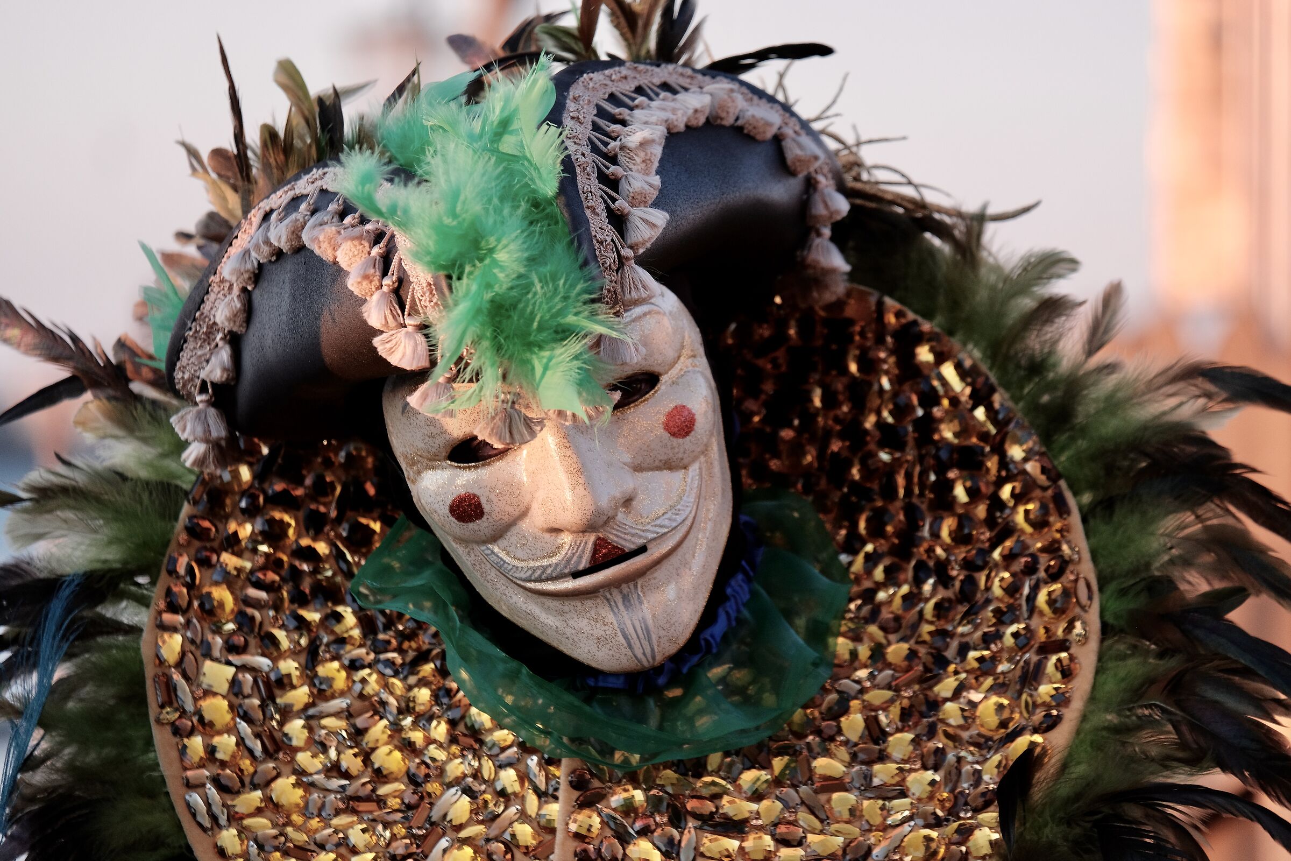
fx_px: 7602
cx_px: 646
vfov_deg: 6.5
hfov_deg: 9.7
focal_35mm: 212
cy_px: 430
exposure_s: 1/320
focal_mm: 141.3
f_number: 4.4
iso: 800
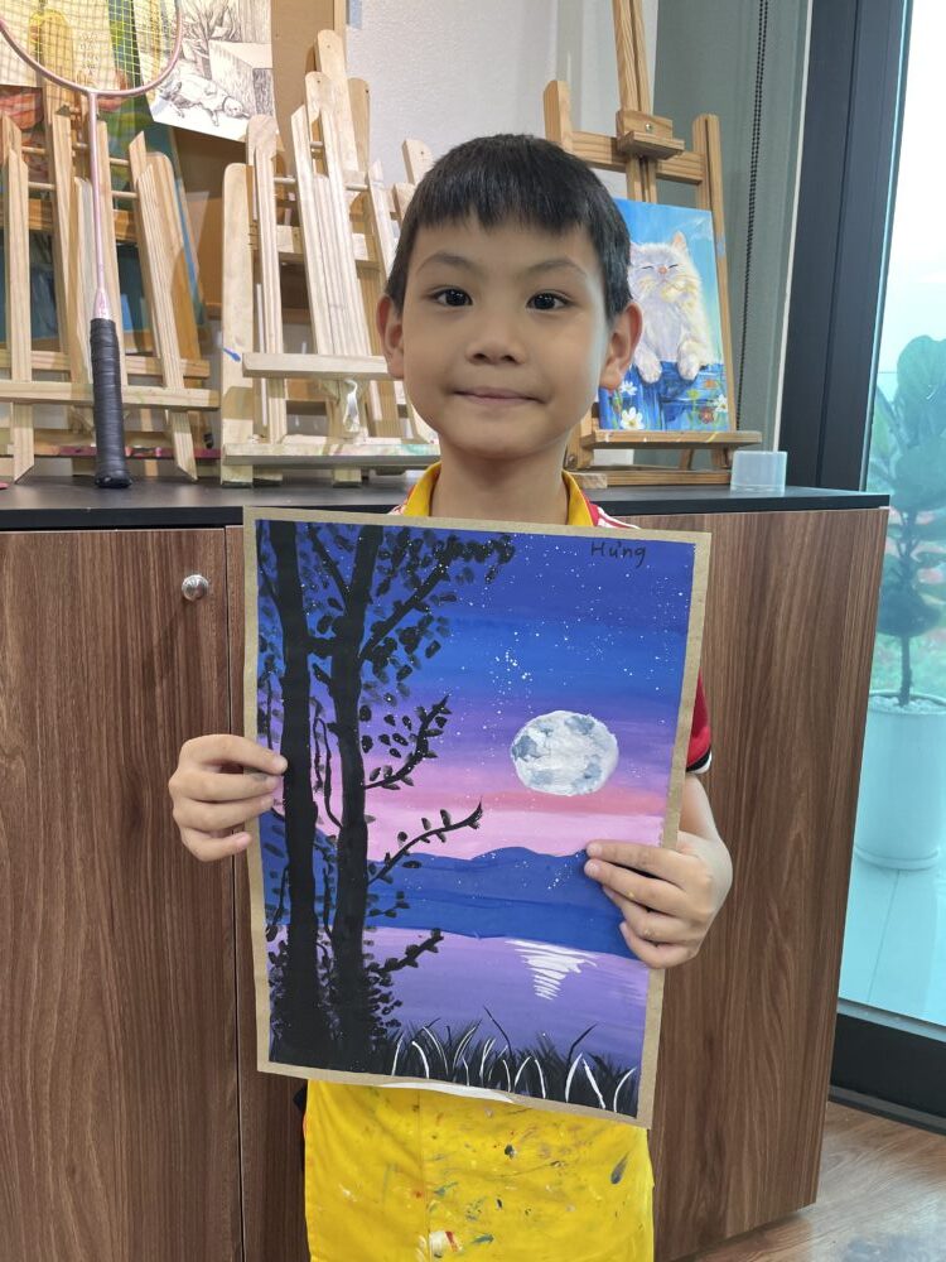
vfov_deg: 67.3
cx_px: 473
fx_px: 947
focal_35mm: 26
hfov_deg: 53.1
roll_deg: -1.2
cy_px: 631
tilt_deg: -11.0
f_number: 1.6
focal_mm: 4.2
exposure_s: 1/100
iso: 125
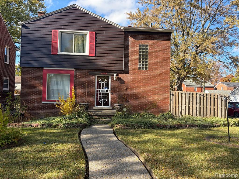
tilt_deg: +1.8
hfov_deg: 67.3
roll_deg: -0.6
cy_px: 90
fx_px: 180
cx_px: 120
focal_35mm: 26
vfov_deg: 53.1
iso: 64
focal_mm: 5.96
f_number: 1.6
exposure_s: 1/1155
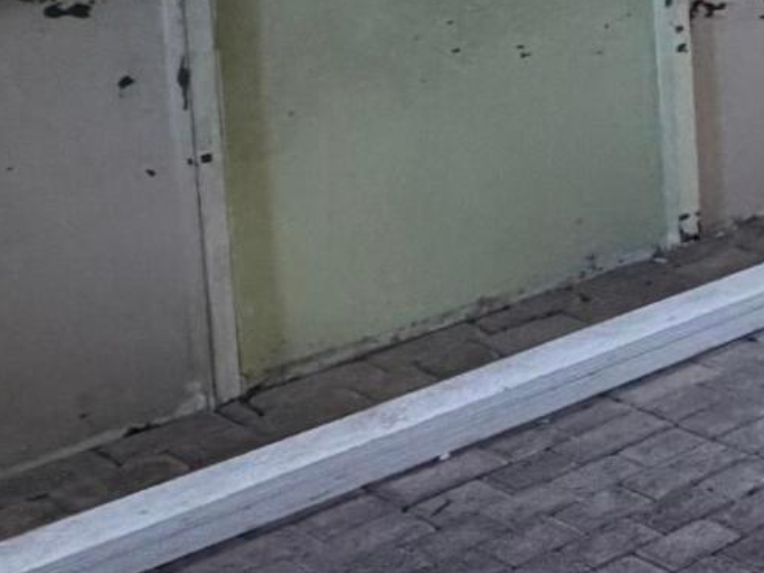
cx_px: 1585
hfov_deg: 16.8
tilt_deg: -5.0
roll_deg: -0.5
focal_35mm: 82
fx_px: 1810
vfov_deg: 16.6
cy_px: -255
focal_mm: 2.22
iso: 250
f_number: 2.2
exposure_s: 1/121
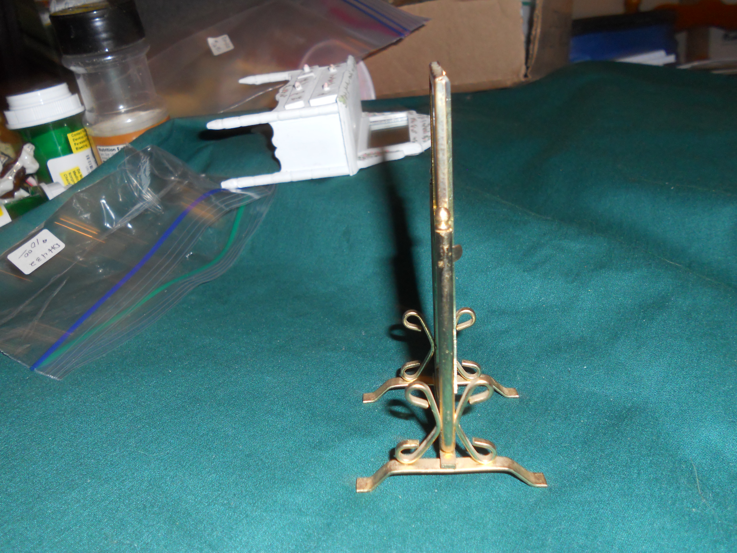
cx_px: 368
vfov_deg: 44.2
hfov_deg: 56.8
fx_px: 681
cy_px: 276
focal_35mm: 32
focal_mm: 5.8
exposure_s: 1/25
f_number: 8.8
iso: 200
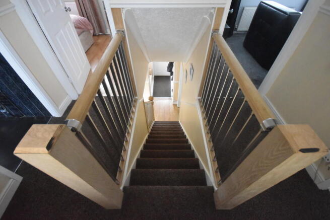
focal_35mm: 15
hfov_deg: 100.4
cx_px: 165
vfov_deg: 77.4
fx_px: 138
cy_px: 110
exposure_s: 1/125
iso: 8000
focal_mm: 10
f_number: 4
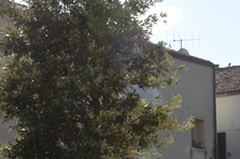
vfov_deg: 9.9
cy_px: 229
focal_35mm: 135
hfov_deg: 15.0
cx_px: 238
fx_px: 897
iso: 100
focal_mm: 25
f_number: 9
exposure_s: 1/200
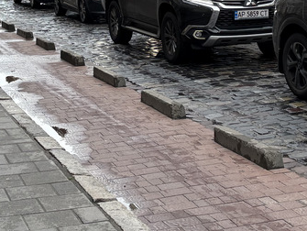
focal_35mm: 93
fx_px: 826
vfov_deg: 15.2
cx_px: 148
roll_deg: +1.8
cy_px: -68
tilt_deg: +0.6
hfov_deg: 21.1
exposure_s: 1/873
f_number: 1.6
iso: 50
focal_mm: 5.96
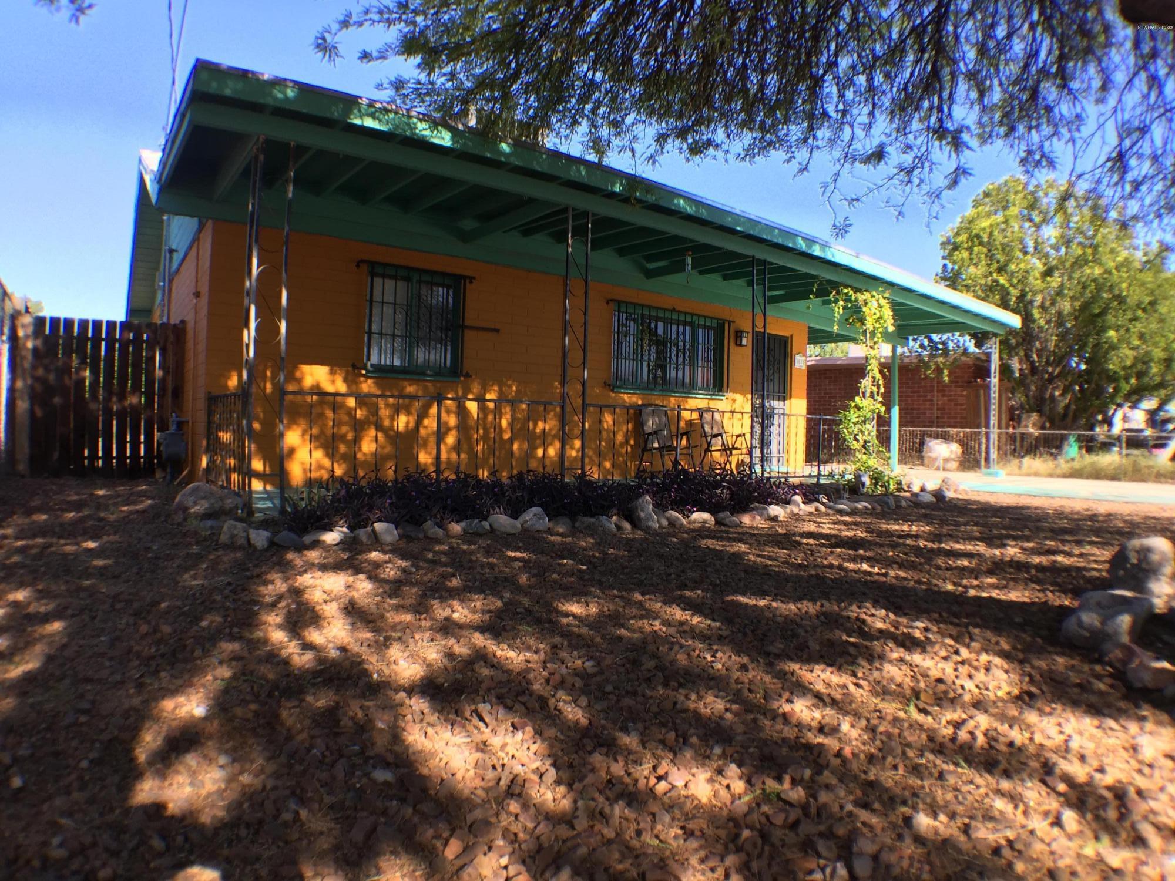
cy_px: 440
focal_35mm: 29
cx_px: 588
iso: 32
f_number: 2.2
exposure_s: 1/482
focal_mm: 4.15
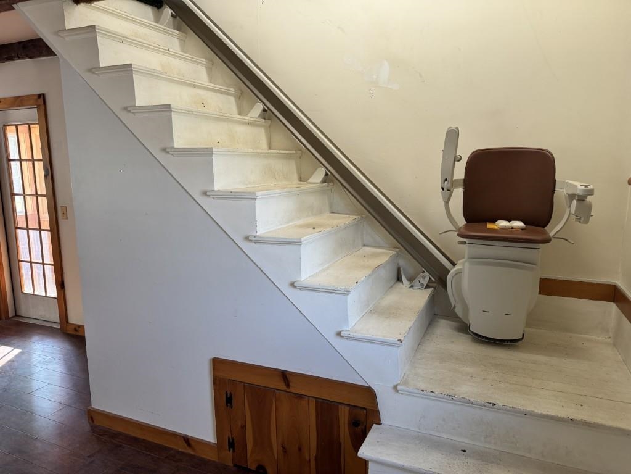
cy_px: 237
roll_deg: +0.1
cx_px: 316
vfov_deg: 56.8
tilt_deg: -9.1
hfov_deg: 71.6
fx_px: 437
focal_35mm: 24
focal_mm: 6.76
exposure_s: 1/121
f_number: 1.78
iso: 160
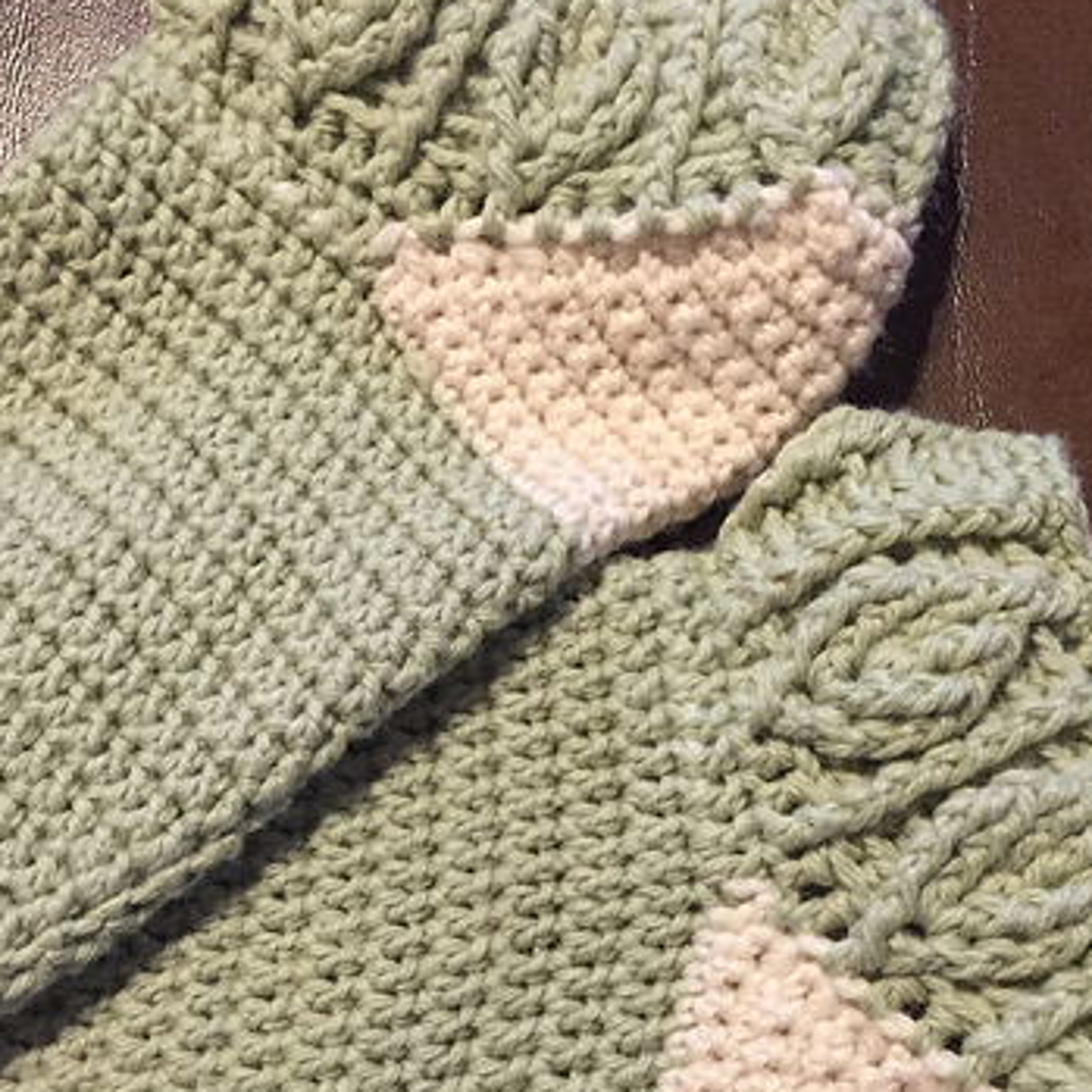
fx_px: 1677
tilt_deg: -80.9
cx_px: 588
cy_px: 810
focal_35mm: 47
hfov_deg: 36.0
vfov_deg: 35.3
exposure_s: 1/30
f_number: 2.2
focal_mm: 4.15
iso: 250
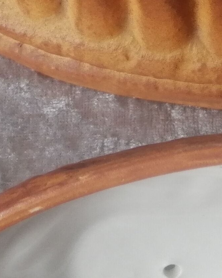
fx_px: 1035
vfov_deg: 15.2
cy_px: 61
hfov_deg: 12.0
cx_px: 267
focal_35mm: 126
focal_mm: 3.6
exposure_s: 1/100
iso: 50
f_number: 1.8
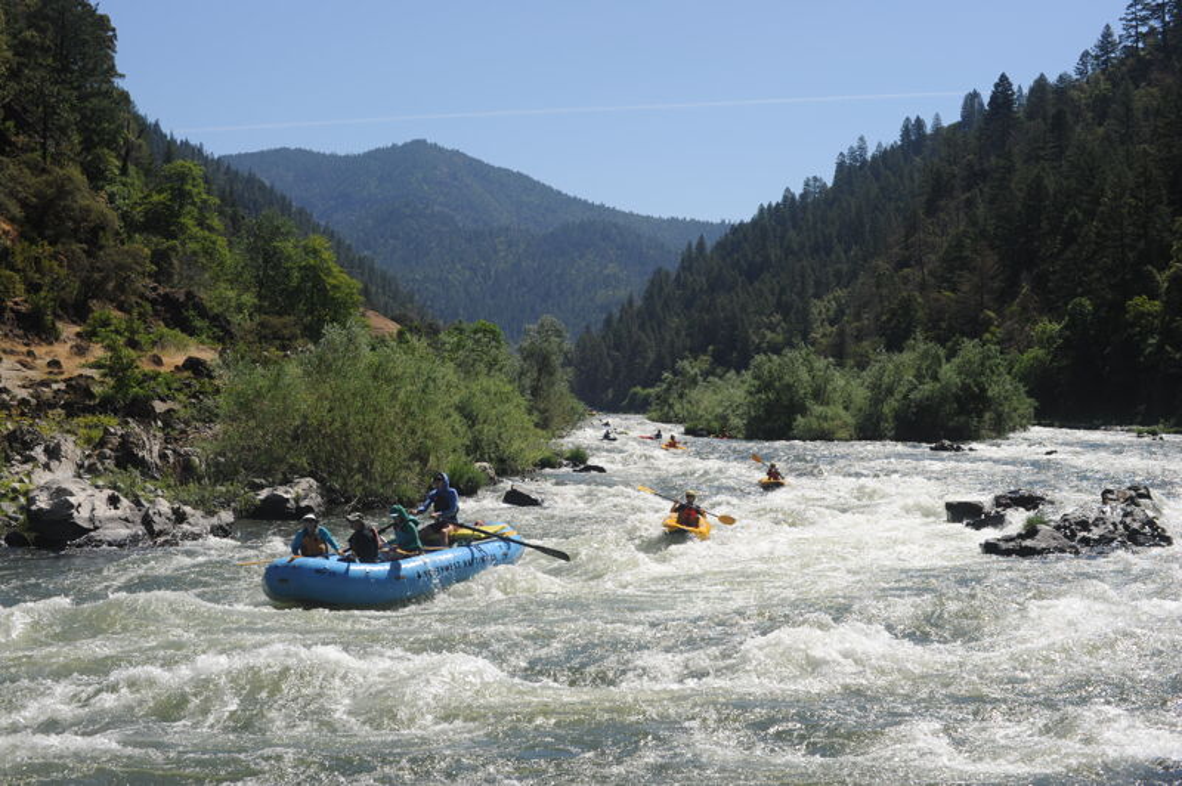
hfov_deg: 39.6
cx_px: 591
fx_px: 1640
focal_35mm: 50
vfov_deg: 26.9
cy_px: 393
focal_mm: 50
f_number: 8
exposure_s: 1/800
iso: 250
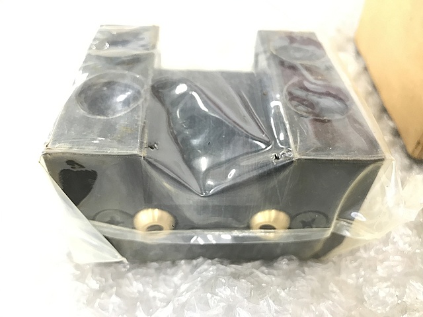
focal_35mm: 28
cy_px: 158
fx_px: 342
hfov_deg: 63.4
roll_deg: -2.1
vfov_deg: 49.7
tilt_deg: -43.7
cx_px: 212
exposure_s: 1/15
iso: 40
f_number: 1.8
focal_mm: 3.99
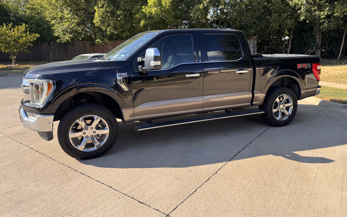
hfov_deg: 70.4
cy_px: 88
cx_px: 175
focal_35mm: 26
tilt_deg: -8.5
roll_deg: +0.9
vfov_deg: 47.4
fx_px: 246
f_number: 1.78
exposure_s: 1/1425
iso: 80
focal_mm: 6.76
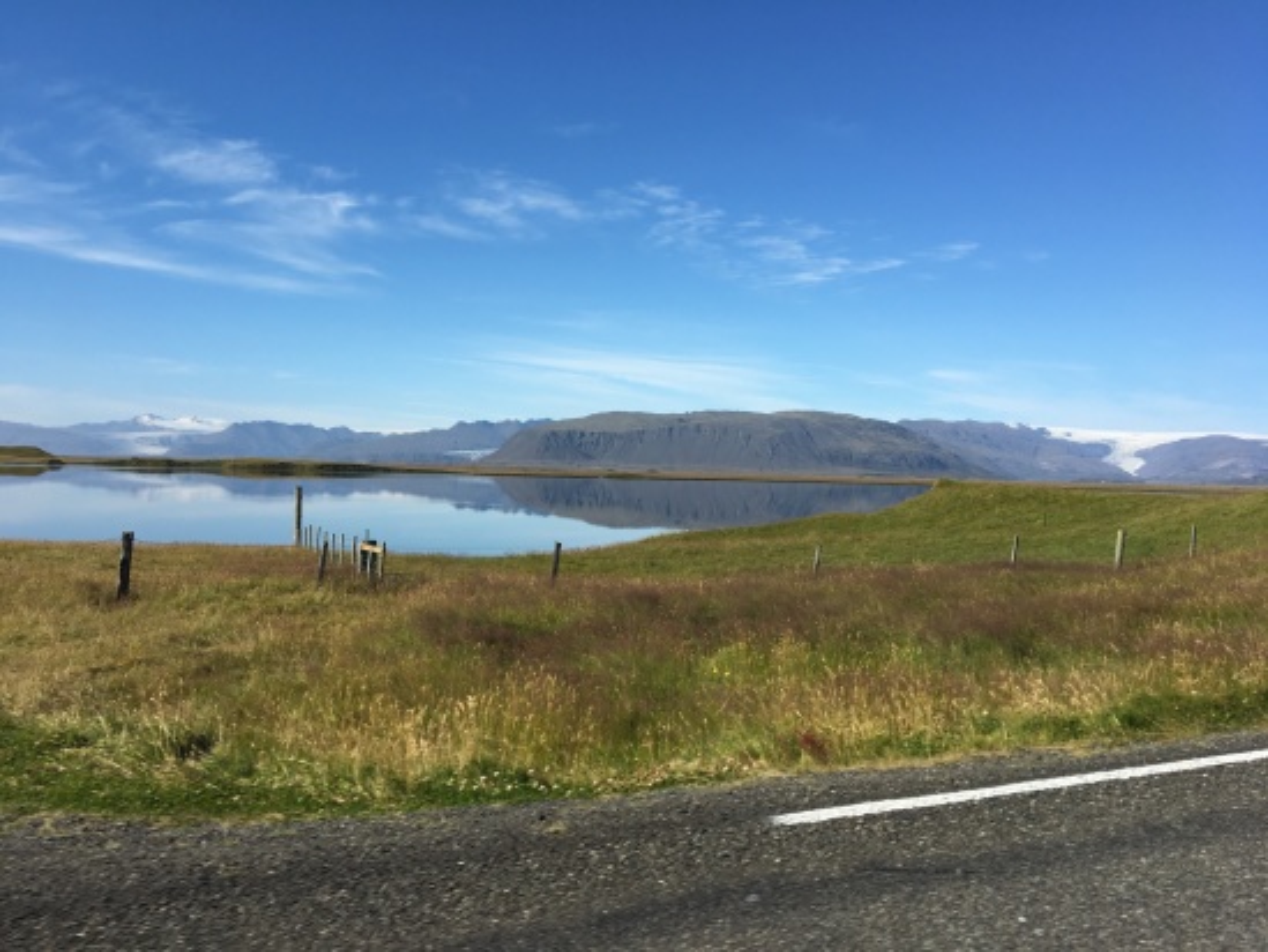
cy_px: 476
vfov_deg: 48.2
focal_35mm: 29
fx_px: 1063
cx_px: 634
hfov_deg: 61.6
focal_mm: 4.15
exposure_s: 1/2079
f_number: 2.2
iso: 25
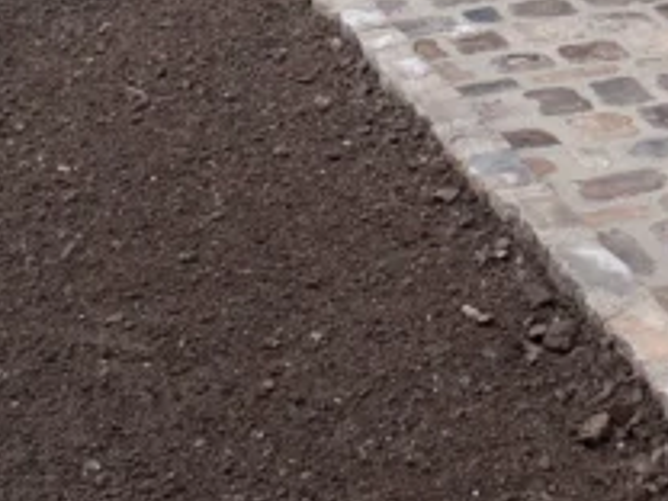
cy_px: -154
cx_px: 507
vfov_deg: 13.7
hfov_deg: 18.8
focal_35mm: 104
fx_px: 2007
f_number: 1.9
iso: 40
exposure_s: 1/216
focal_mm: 3.6
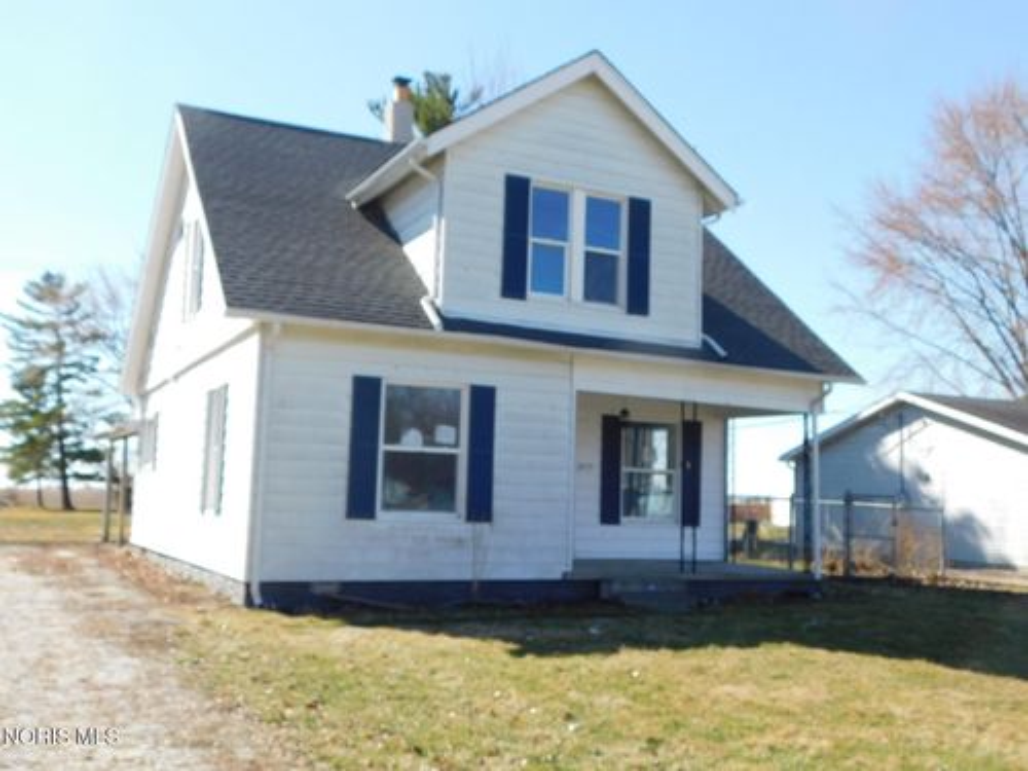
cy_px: 386
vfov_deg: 39.7
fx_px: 1069
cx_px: 514
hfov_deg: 51.4
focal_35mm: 36
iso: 125
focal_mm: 6.3
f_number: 3.5
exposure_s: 1/640
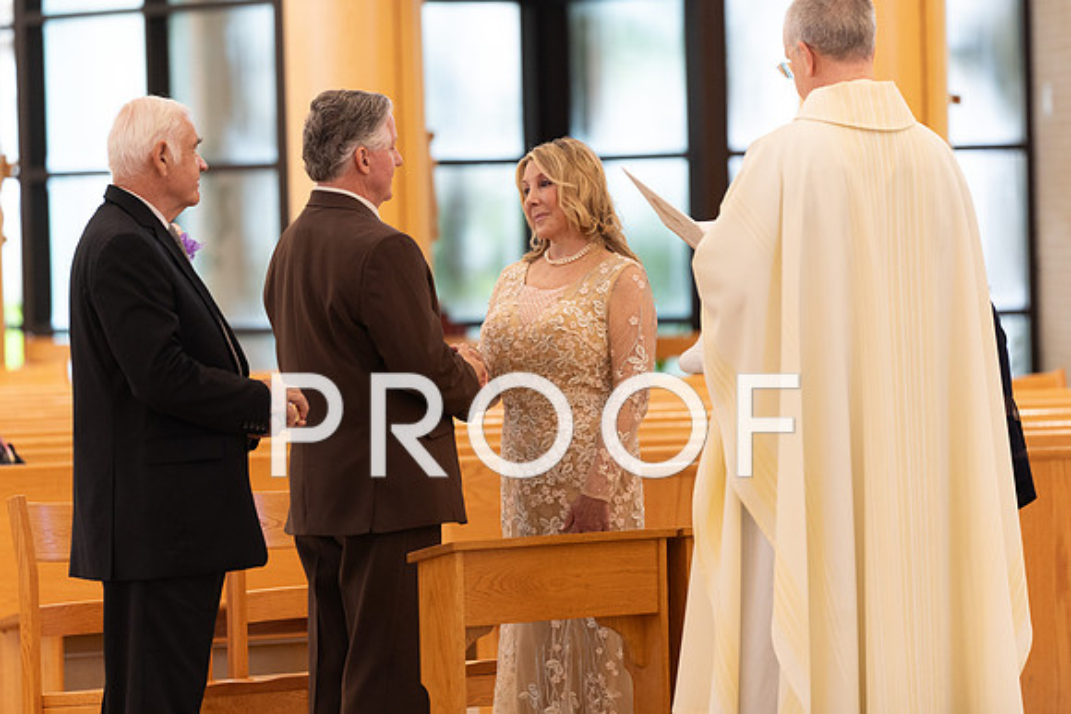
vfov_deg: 6.9
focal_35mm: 200
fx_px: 5951
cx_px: 536
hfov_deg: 10.3
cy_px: 357
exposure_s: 1/125
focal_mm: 200
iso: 2500
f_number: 4
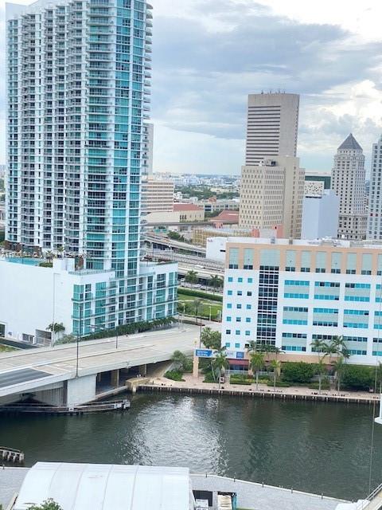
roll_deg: -2.3
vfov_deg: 36.8
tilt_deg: -6.8
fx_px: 765
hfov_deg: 28.0
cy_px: 255
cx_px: 191
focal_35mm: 52
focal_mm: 6
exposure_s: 1/187
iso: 20
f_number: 2
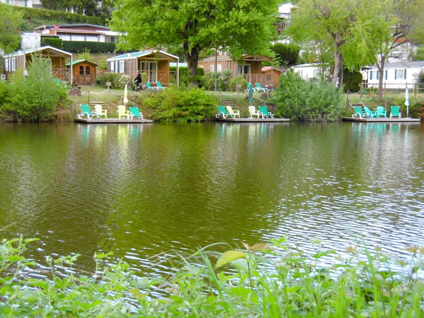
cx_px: 212
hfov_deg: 28.6
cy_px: 159
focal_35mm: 68
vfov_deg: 21.6
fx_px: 833
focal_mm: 12.1
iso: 100
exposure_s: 1/60
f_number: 4.4
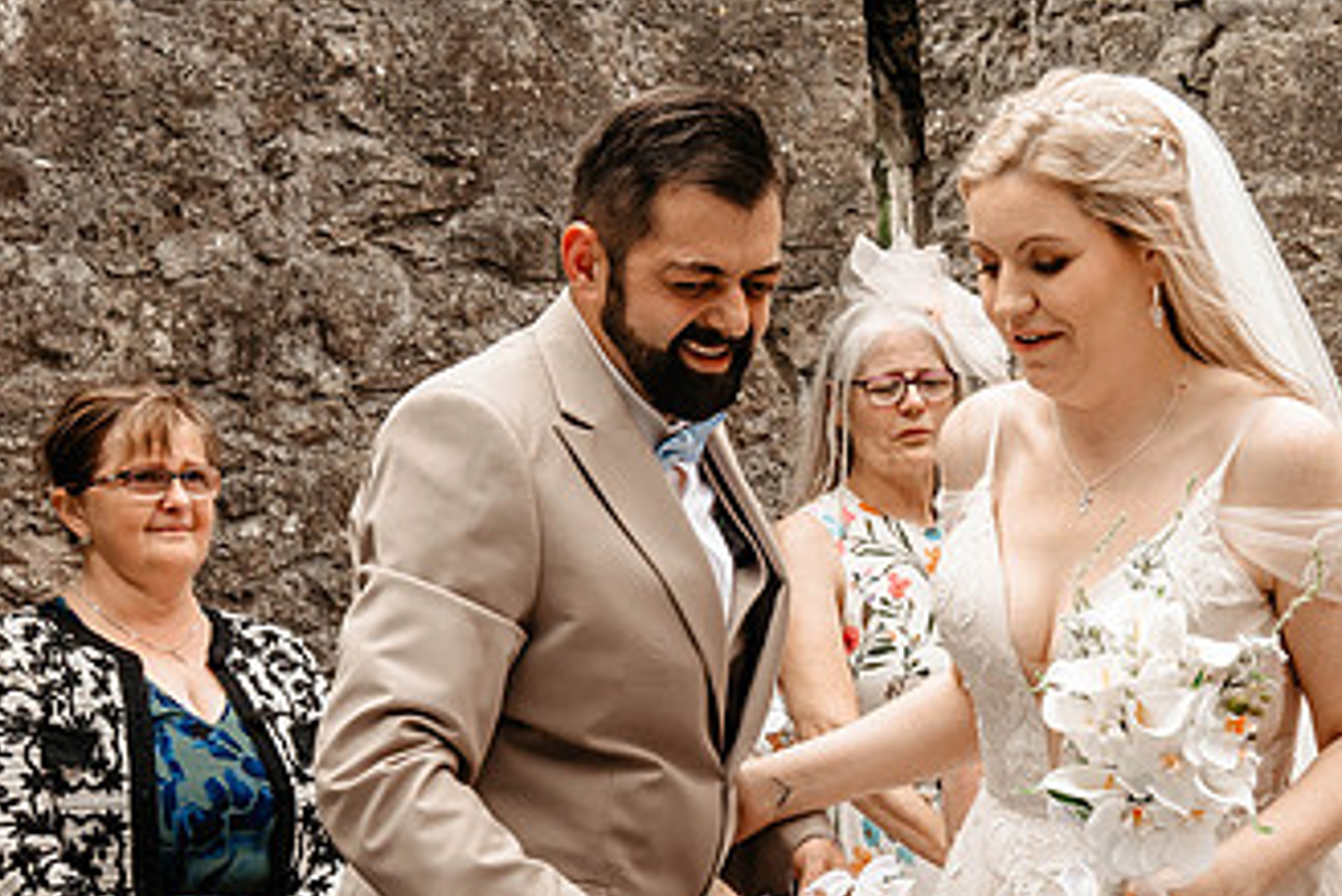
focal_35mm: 92
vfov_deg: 14.8
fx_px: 3431
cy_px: 603
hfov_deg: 22.1
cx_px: 802
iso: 800
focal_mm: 35
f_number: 8
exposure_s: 1/320
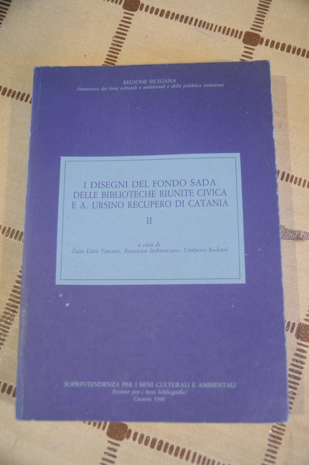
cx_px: 154
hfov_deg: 36.8
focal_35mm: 36
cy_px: 232
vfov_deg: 53.2
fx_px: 465
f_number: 2.8
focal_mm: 24
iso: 200
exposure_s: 1/15
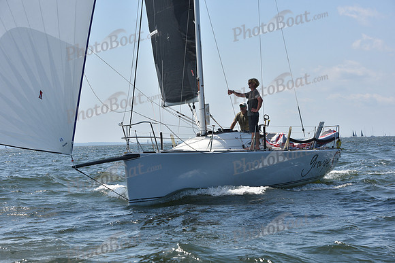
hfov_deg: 20.4
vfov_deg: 13.7
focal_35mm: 100
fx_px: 1097
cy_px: 132
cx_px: 198
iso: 320
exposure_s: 1/1250
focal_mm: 100
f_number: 9
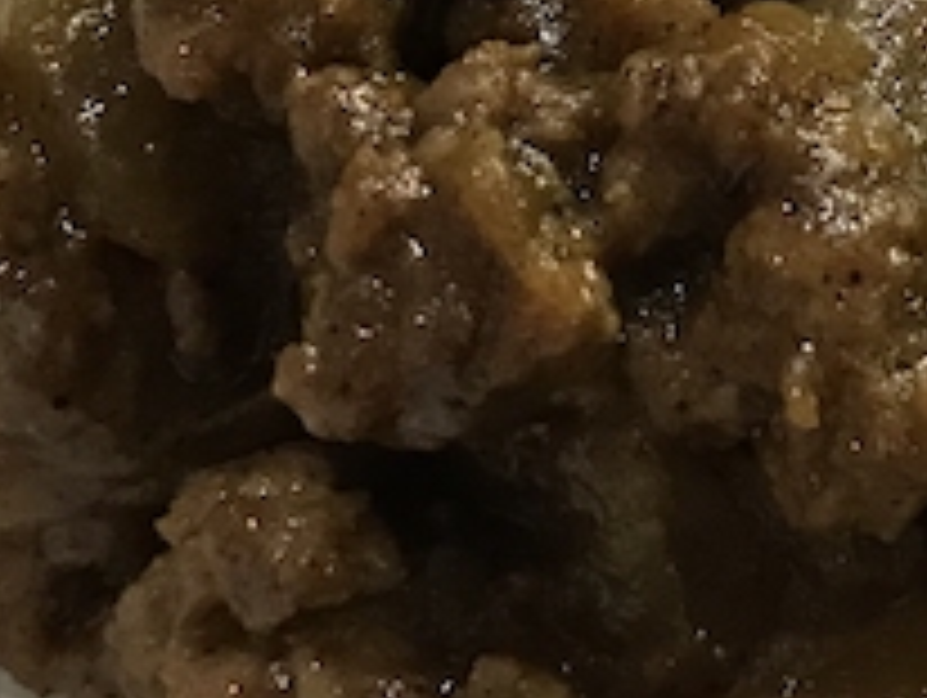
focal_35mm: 137
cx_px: 1080
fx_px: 3673
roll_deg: -4.2
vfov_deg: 10.4
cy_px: -428
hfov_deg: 14.0
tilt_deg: -43.0
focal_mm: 3.99
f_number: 1.8
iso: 50
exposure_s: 1/17
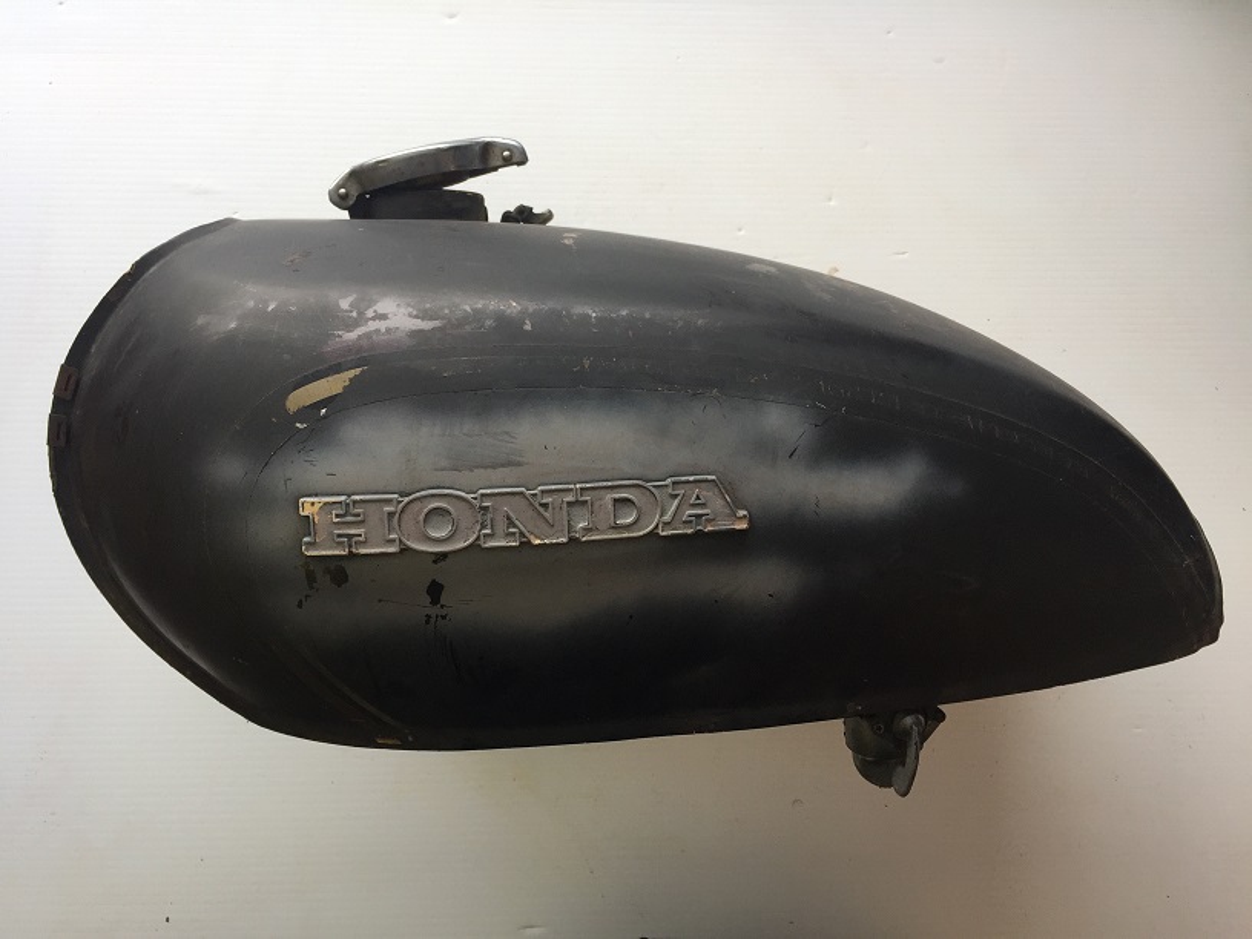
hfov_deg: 61.7
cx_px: 626
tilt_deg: -83.3
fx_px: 1049
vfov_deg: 48.2
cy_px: 470
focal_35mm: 29
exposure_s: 1/120
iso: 50
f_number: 2.2
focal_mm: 4.15
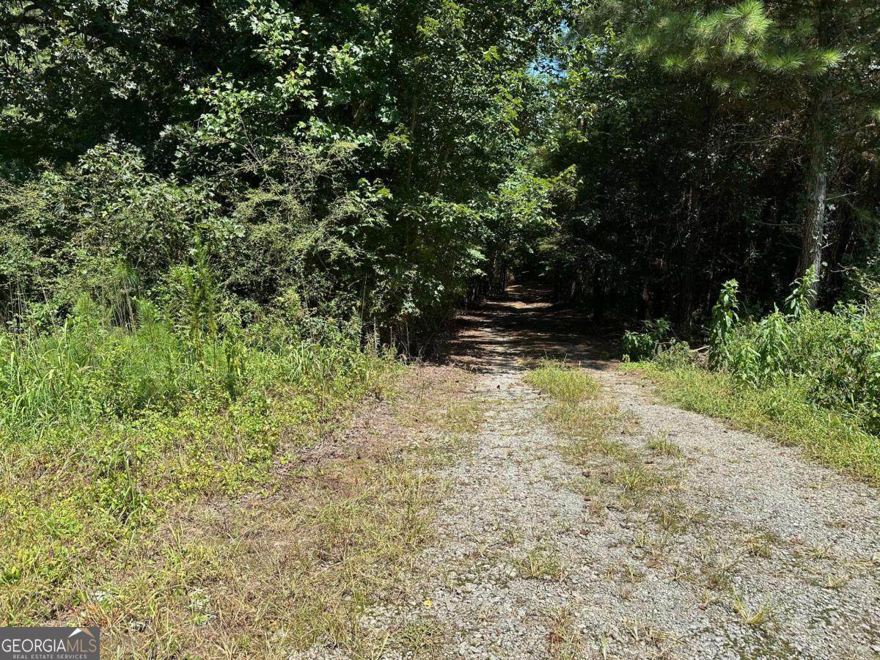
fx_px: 610
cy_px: 330
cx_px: 440
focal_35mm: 24
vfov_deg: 56.8
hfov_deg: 71.6
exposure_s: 1/2353
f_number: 1.78
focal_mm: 6.86
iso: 80
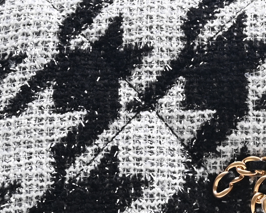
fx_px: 1645
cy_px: 43
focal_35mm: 209
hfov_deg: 9.1
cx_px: 315
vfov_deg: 7.4
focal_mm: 37
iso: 100
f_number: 16
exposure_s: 1/2
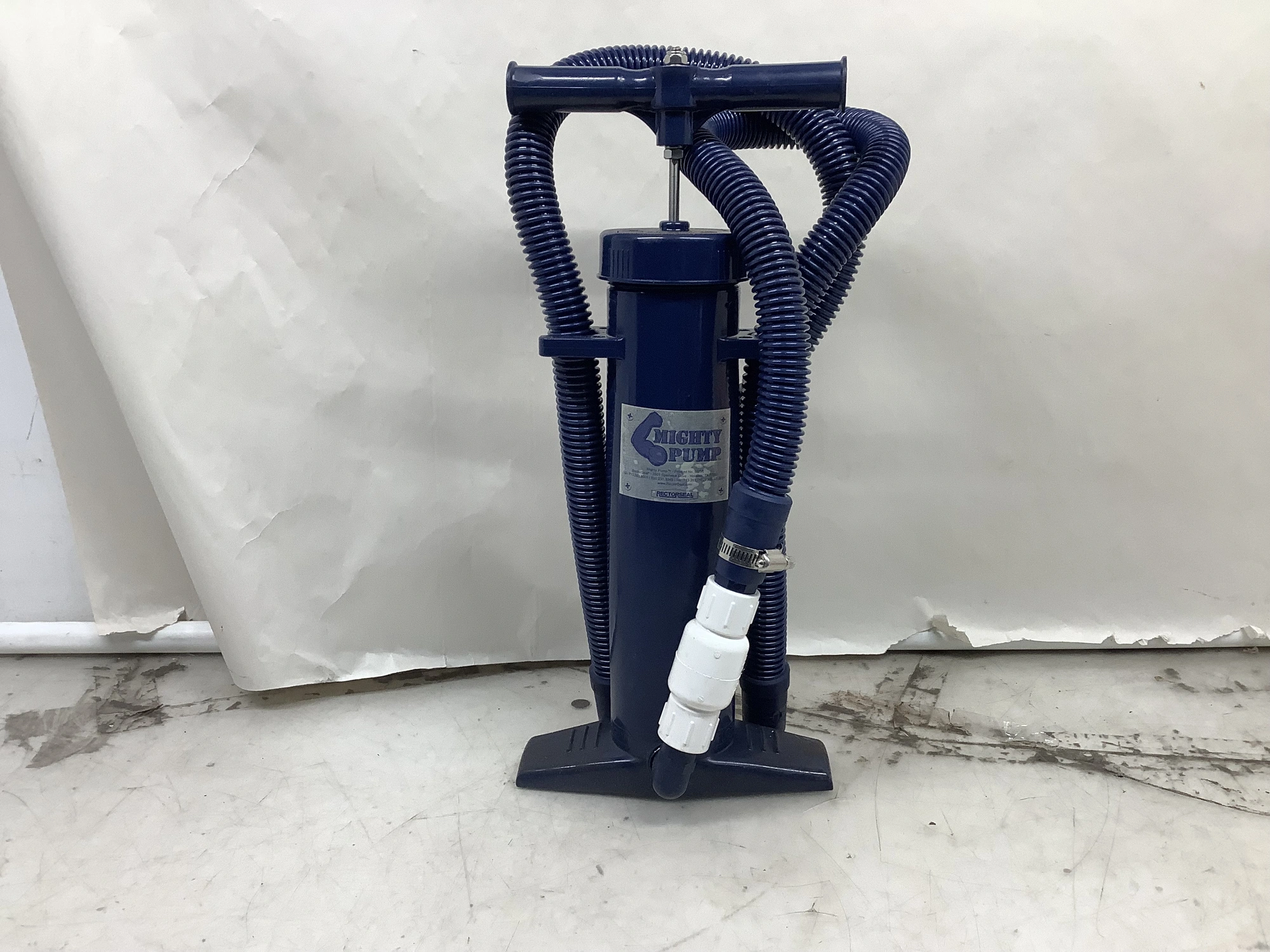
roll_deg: +0.3
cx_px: 635
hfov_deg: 58.4
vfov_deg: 45.4
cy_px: 476
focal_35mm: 31
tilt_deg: -12.2
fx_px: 1137
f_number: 2.4
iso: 80
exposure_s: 1/120
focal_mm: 3.3
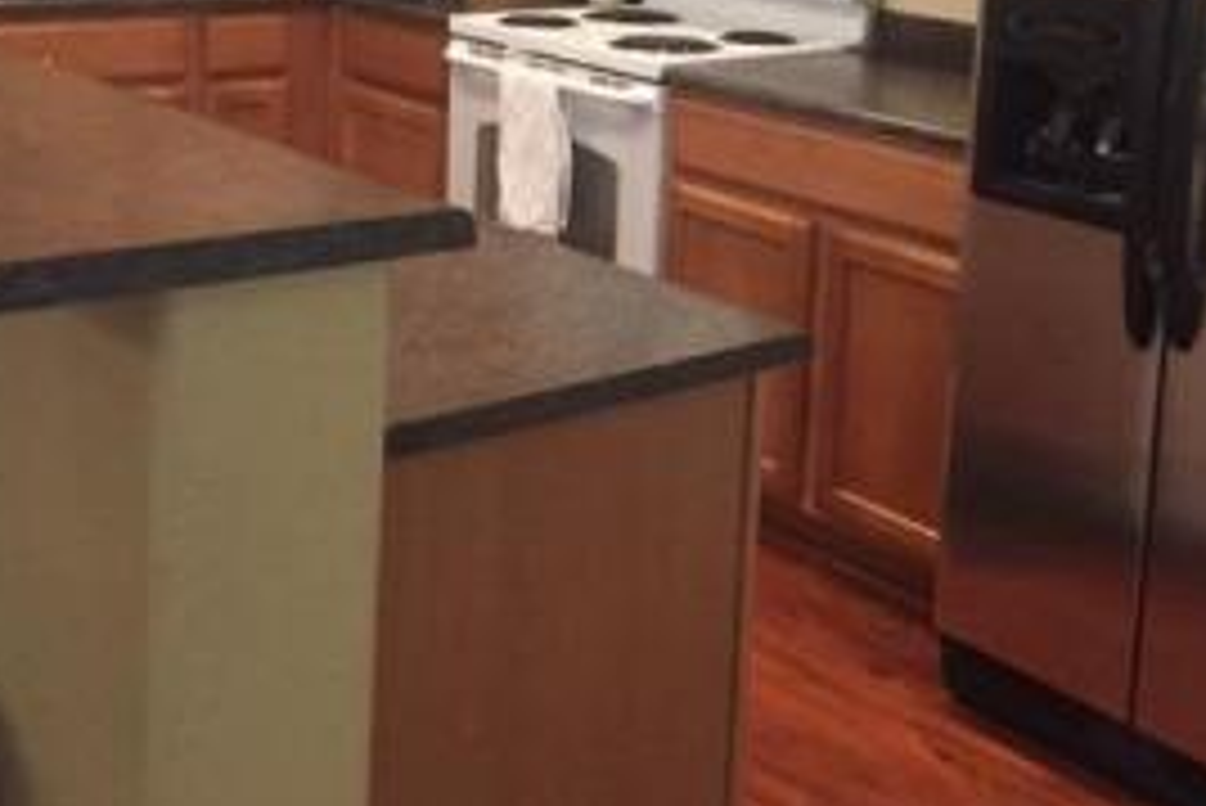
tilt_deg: -11.4
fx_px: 1810
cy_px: 113
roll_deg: -1.5
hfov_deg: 36.8
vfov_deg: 24.5
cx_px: 706
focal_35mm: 54
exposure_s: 1/30
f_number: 2.2
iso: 250
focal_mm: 4.15
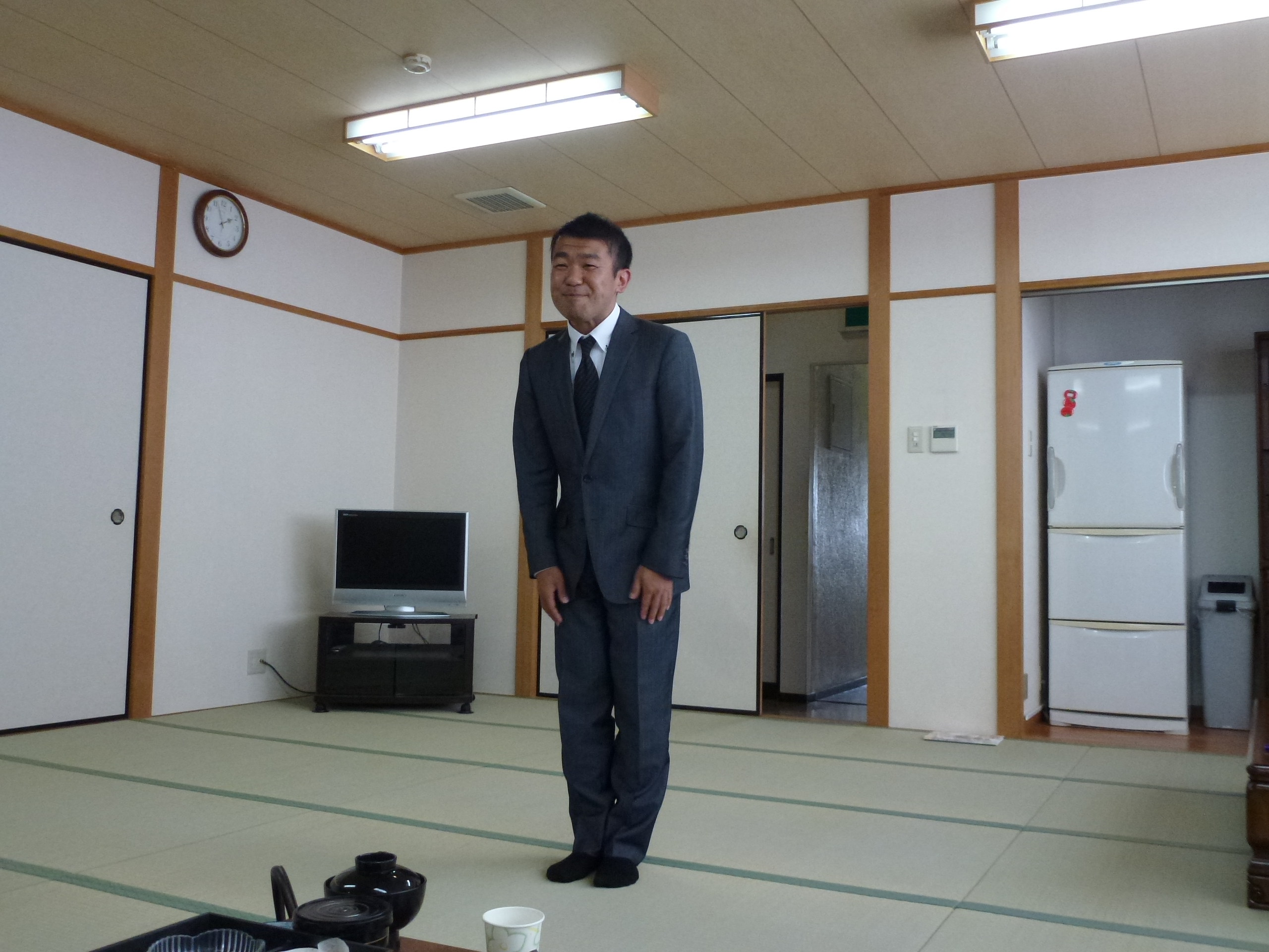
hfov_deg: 60.0
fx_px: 1100
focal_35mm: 30
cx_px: 634
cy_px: 476
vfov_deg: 46.8
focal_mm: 5.4
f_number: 3.5
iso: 400
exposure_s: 1/60
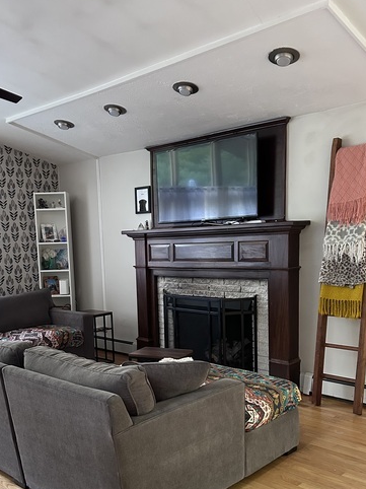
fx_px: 508
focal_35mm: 36
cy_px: 315
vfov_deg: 50.7
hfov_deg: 39.5
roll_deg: +1.5
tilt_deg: -8.1
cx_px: 152
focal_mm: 5.7
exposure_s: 1/60
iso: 500
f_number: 1.5
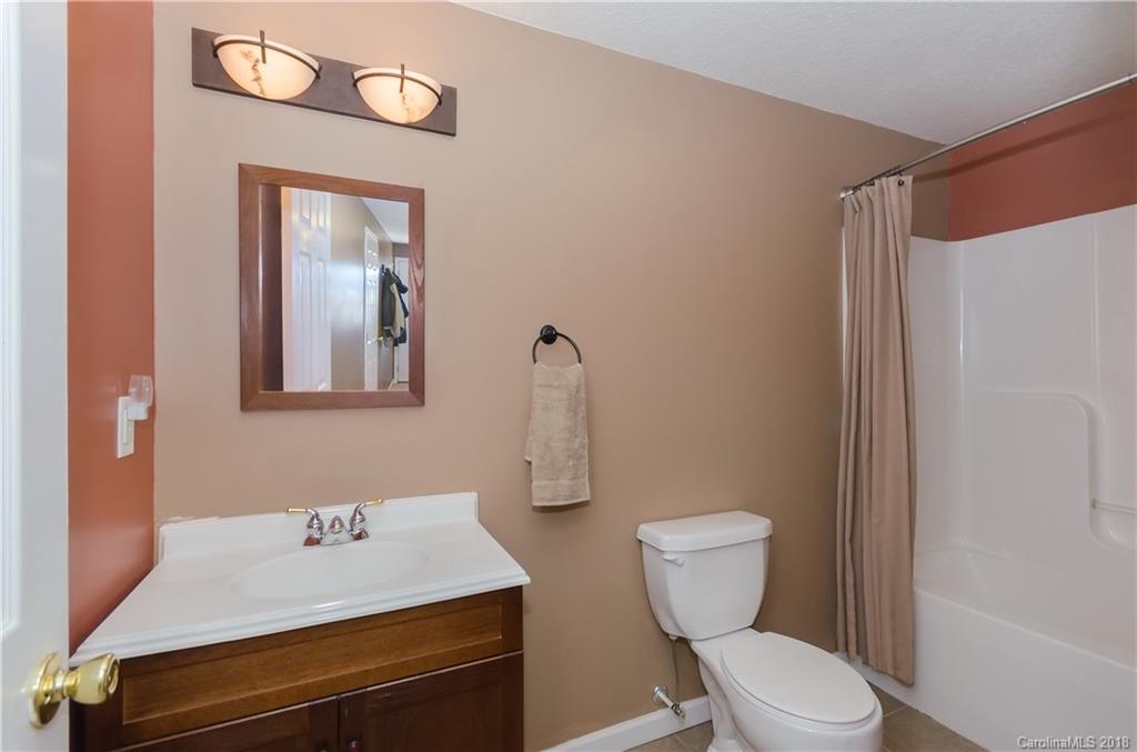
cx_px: 568
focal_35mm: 15
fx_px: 473
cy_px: 376
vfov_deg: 77.0
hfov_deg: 100.5
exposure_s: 1/160
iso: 400
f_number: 7.1
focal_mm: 10
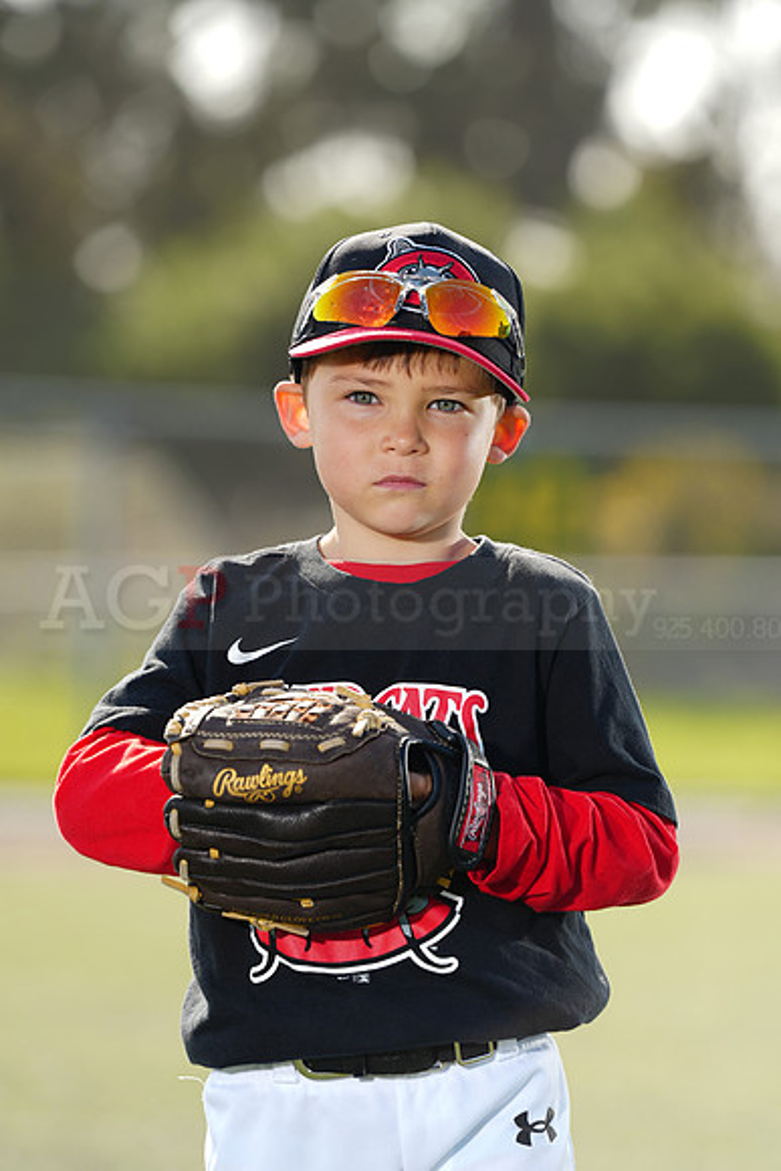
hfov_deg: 6.9
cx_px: 390
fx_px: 6504
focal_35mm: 200
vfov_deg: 10.3
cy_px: 586
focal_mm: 200
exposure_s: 1/250
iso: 64
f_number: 4.5
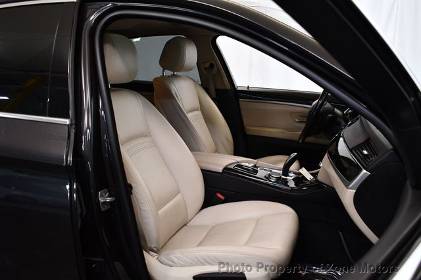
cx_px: 210
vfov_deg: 38.8
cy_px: 140
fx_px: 397
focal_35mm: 34
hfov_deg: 55.8
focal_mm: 23
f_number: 3.8
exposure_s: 1/125
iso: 1250
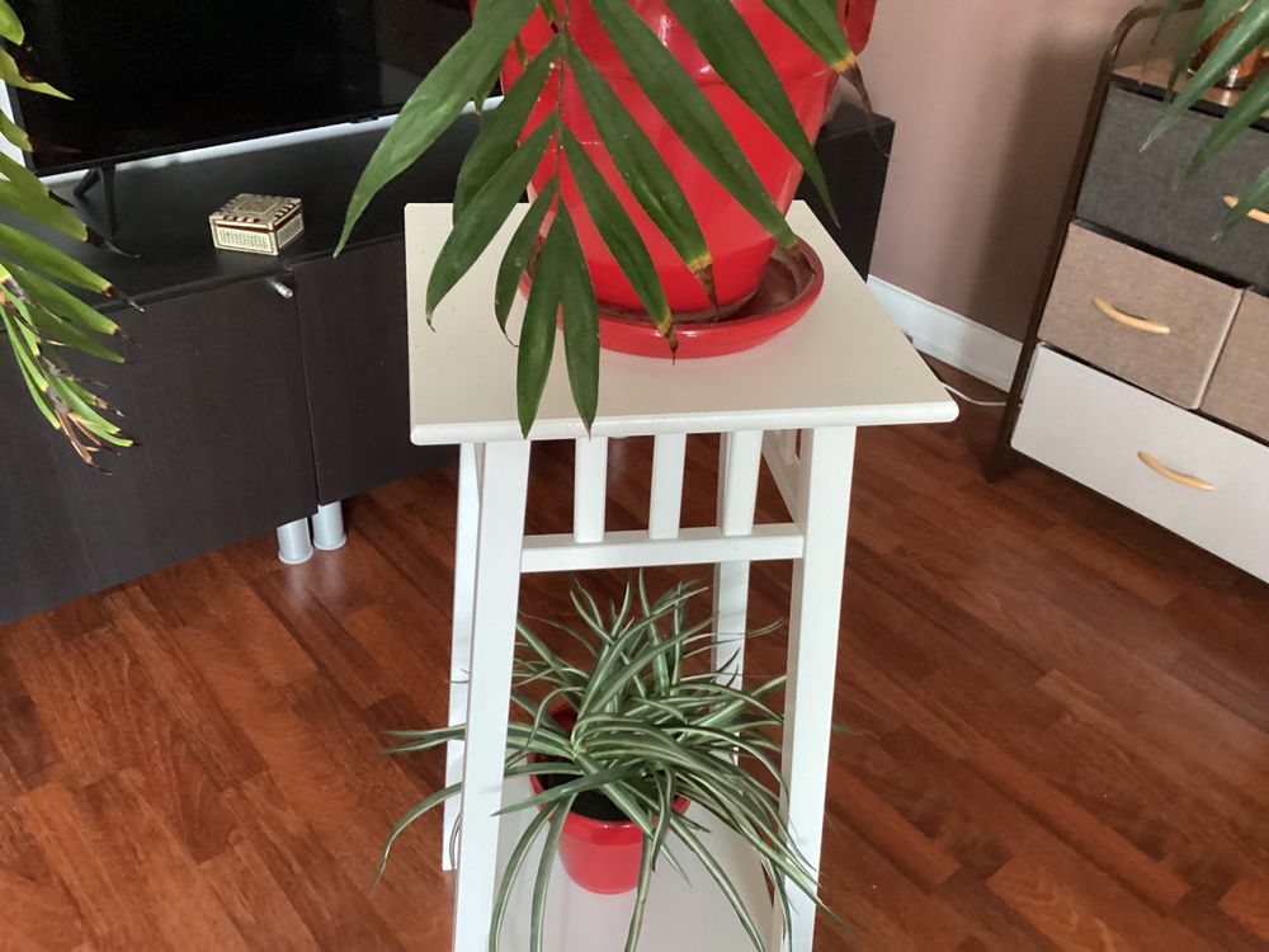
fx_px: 1136
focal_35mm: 31
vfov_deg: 45.4
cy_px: 476
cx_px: 634
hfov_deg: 58.4
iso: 640
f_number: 2.4
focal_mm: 3.3
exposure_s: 1/30
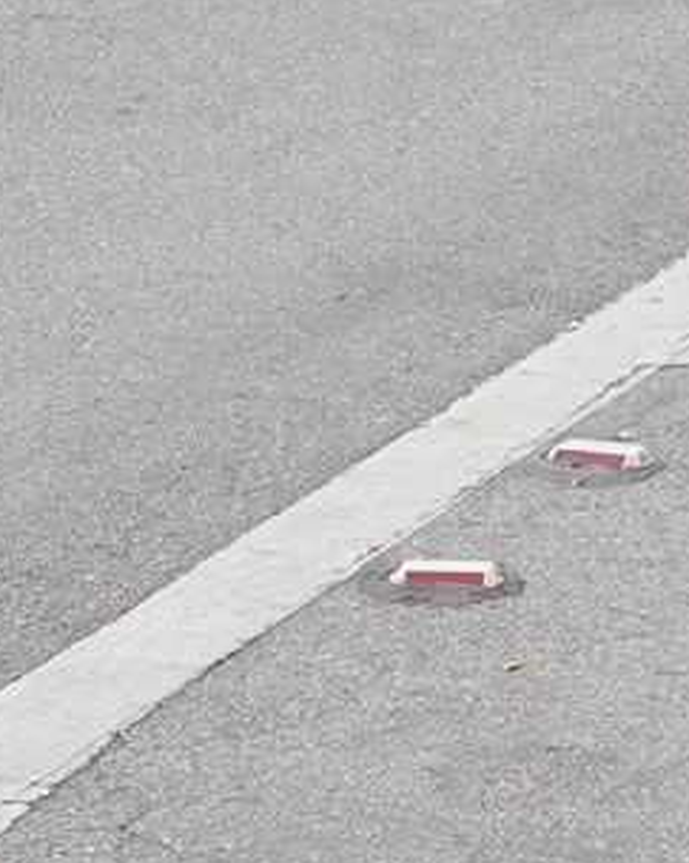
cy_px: -889
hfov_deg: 5.7
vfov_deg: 6.8
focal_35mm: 273
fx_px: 6966
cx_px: 390
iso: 400
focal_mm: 44
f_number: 20
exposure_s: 1/100
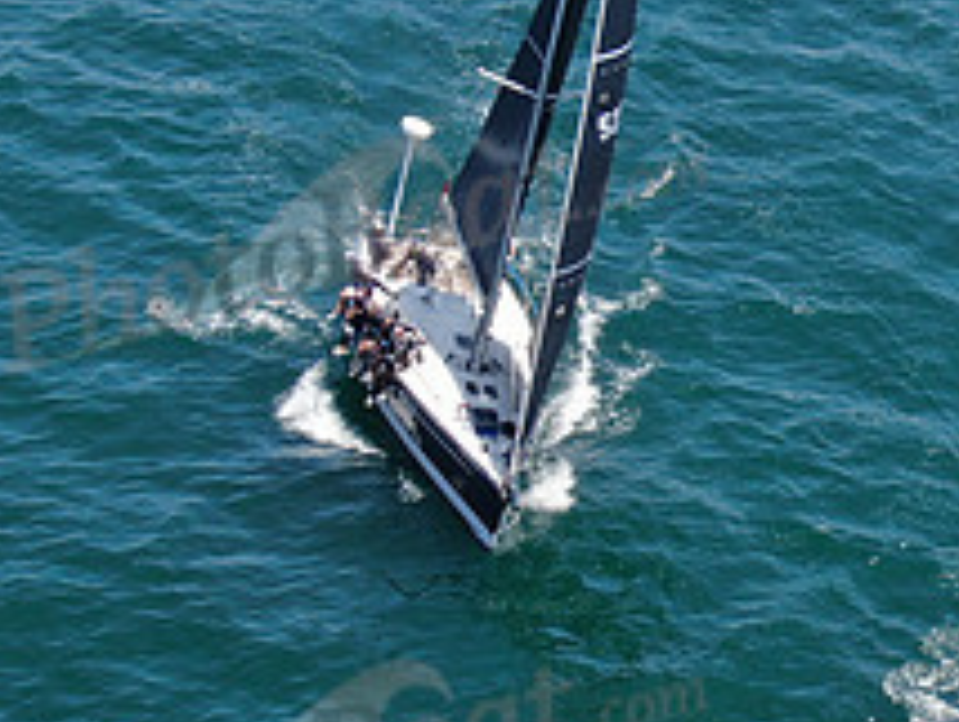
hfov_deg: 14.9
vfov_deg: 11.4
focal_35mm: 130
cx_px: 972
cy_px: 433
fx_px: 3606
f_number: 3.8
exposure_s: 1/500
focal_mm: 8.6
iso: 100
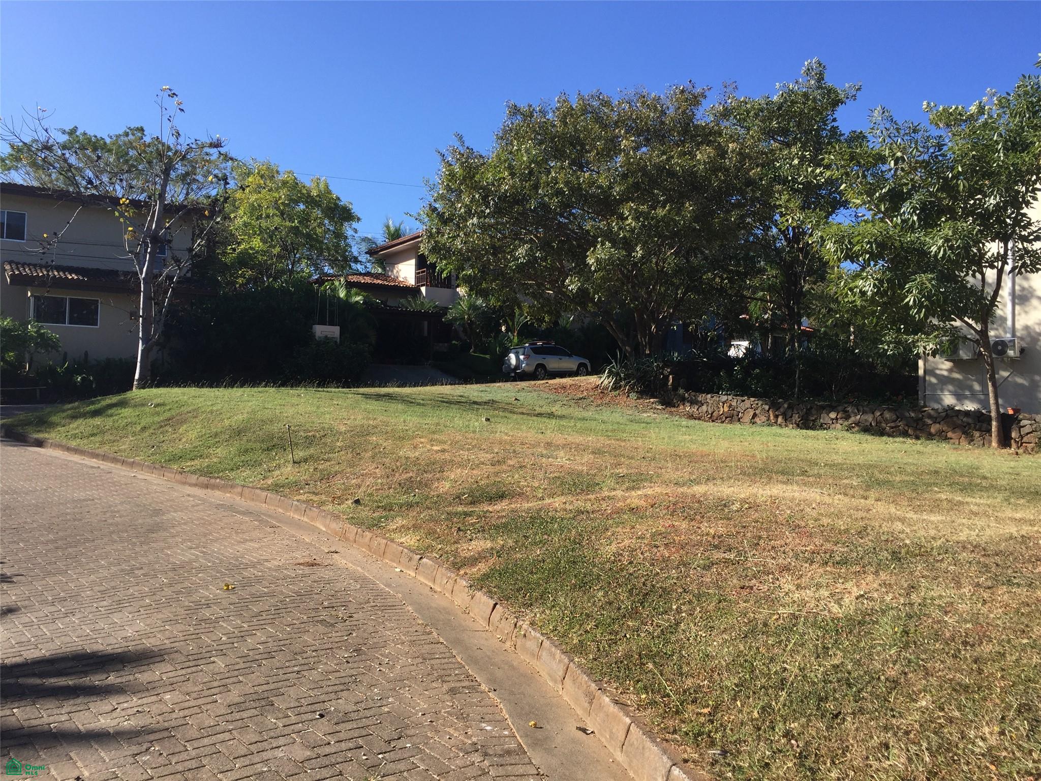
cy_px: 390
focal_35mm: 29
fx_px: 872
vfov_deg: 48.2
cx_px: 520
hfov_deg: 61.7
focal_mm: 4.15
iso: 32
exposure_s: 1/1130
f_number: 2.2
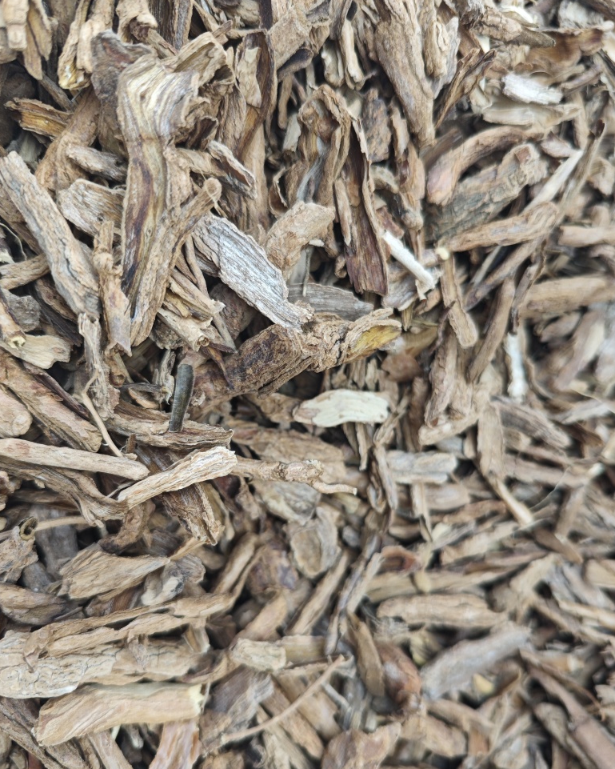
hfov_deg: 54.9
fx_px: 591
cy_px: 419
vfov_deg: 65.9
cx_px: 303
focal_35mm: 26
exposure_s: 1/190
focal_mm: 5.84
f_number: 1.6
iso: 50
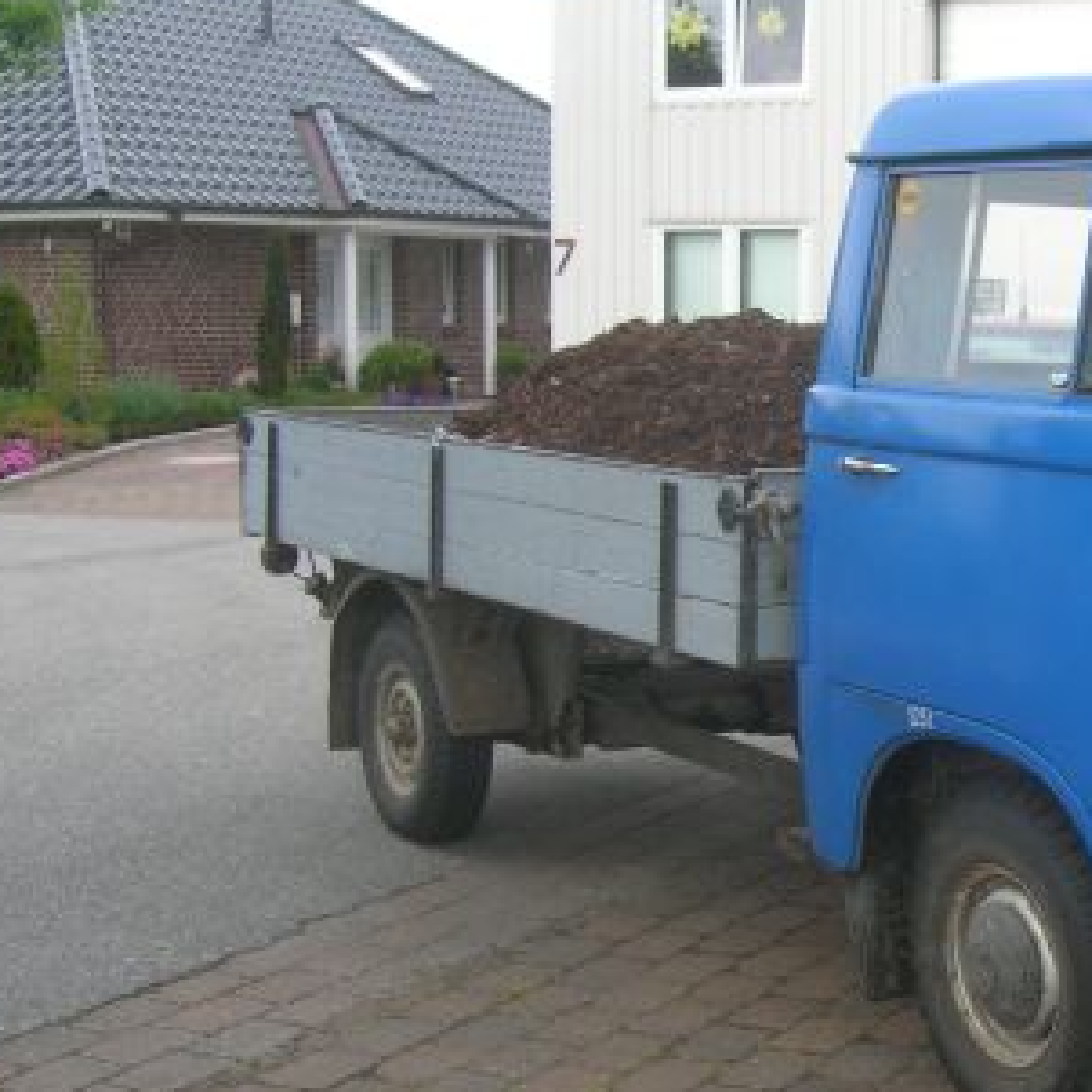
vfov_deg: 26.8
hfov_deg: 26.0
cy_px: 653
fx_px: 2284
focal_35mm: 64
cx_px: 990
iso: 50
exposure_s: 1/97.7
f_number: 4.9
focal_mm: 5.7
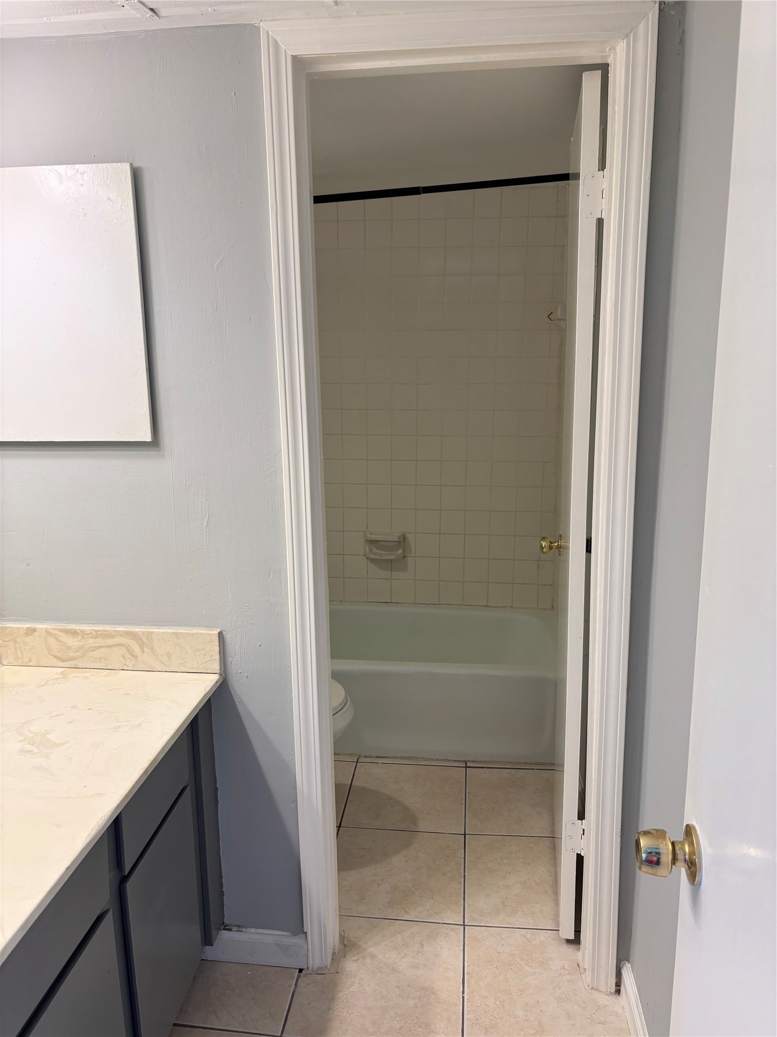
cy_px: 518
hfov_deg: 53.1
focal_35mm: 26
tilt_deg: -13.1
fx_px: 778
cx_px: 388
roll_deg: +0.7
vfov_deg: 67.3
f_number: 1.6
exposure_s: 1/120
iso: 64
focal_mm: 5.96
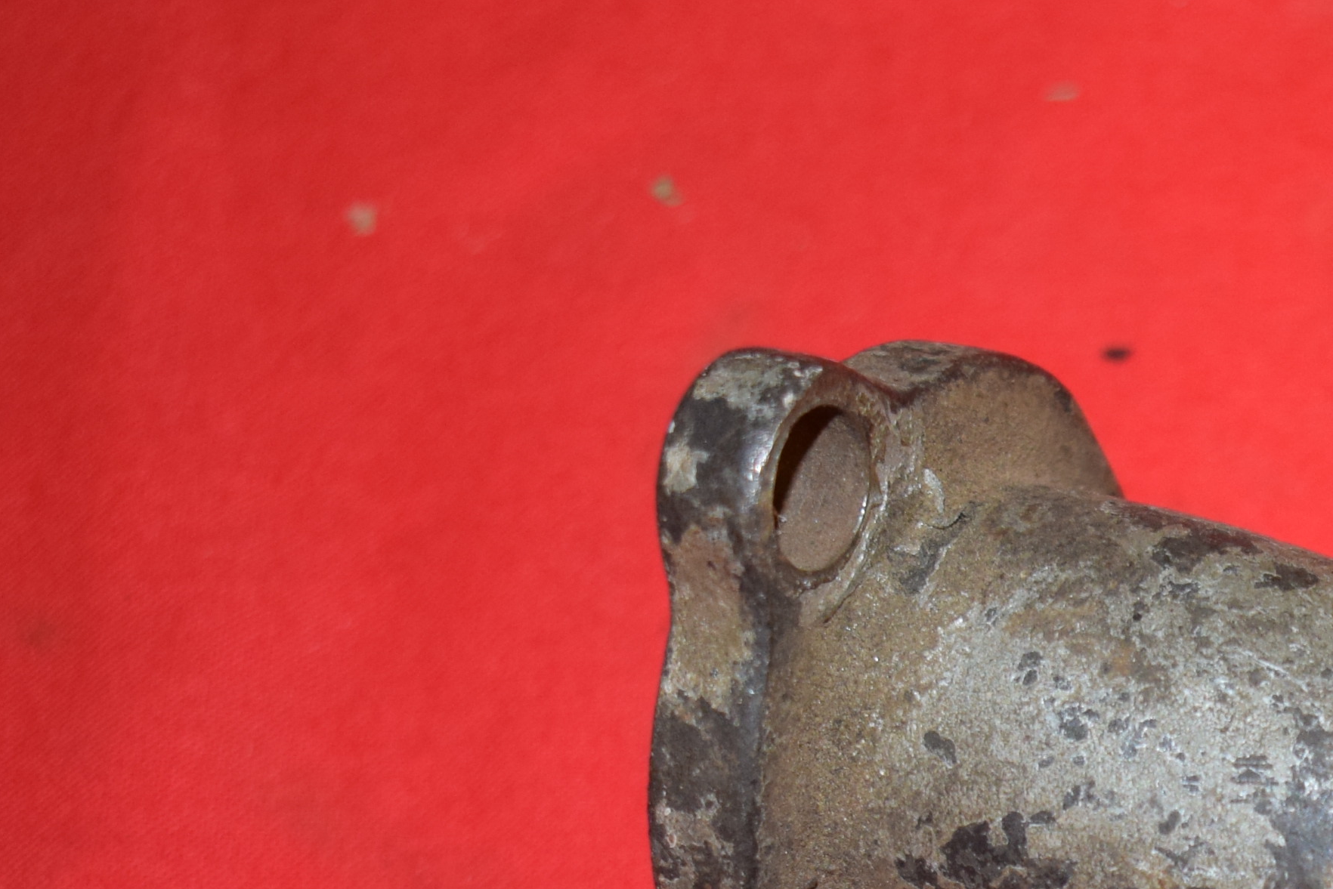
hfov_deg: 15.3
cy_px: 1114
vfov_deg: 10.4
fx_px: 4814
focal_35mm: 130
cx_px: 1563
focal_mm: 34
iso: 640
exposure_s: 1/60
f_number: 5
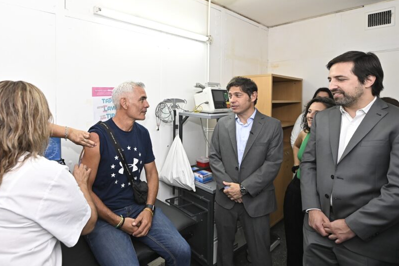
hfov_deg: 88.6
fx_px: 200
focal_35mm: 18
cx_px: 155
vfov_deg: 67.4
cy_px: 125
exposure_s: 1/200
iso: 2500
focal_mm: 14
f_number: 3.5
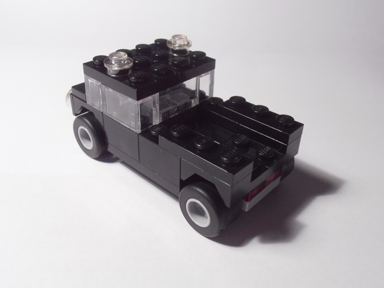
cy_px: 144
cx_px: 192
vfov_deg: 38.7
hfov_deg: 50.1
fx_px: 410
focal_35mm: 37
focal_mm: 6.61
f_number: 3.9
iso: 125
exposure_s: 1/25
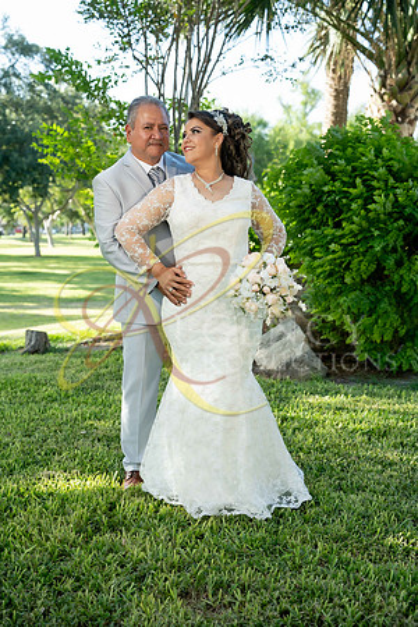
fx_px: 836
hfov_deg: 28.1
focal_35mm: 48
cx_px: 209
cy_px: 314
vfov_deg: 41.1
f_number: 4
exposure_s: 1/500
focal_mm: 48
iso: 500
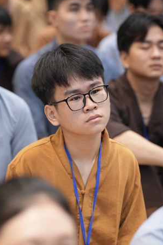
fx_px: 1269
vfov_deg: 11.0
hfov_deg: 7.3
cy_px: 135
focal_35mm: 187
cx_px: 95
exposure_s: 1/160
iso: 3200
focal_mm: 129
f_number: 2.8
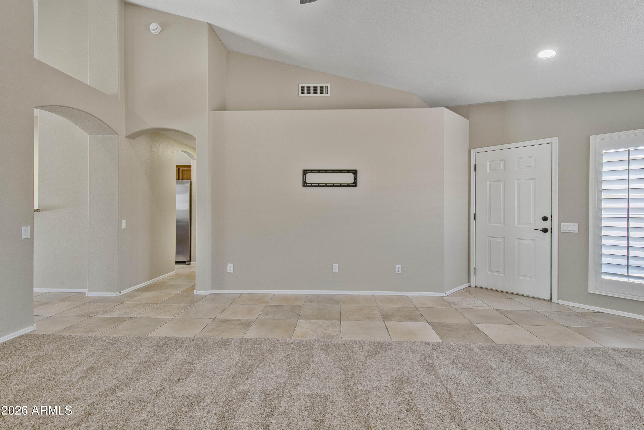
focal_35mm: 15
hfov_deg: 100.4
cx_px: 322
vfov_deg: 77.3
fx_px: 268
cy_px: 215
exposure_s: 1/13
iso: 200
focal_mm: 10
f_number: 7.1
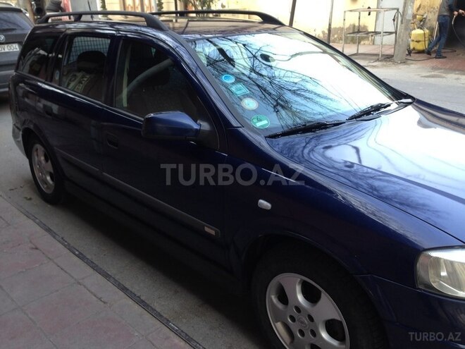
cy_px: 174
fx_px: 443
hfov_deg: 55.4
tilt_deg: -22.5
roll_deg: +1.8
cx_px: 232
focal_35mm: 33
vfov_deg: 42.9
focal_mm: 4.12
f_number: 2.4
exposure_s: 1/30
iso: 50
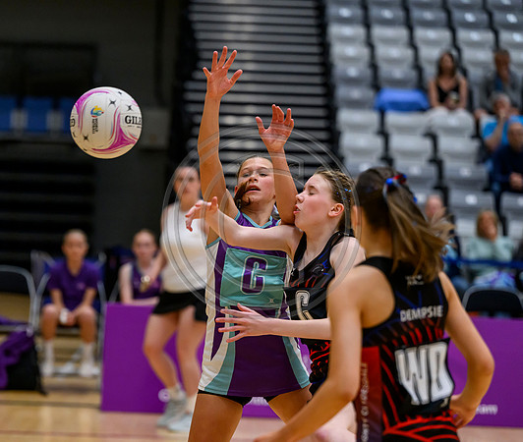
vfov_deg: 8.6
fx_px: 2951
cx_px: 232
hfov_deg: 10.1
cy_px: 221
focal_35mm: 186
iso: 5000
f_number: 3.5
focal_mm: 160
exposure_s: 1/1000
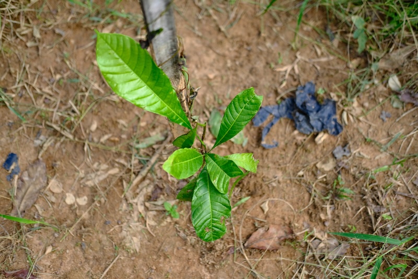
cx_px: 209
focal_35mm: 53
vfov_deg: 25.5
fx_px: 615
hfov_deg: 37.5
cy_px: 140
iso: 400
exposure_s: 1/1800
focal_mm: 35
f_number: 2
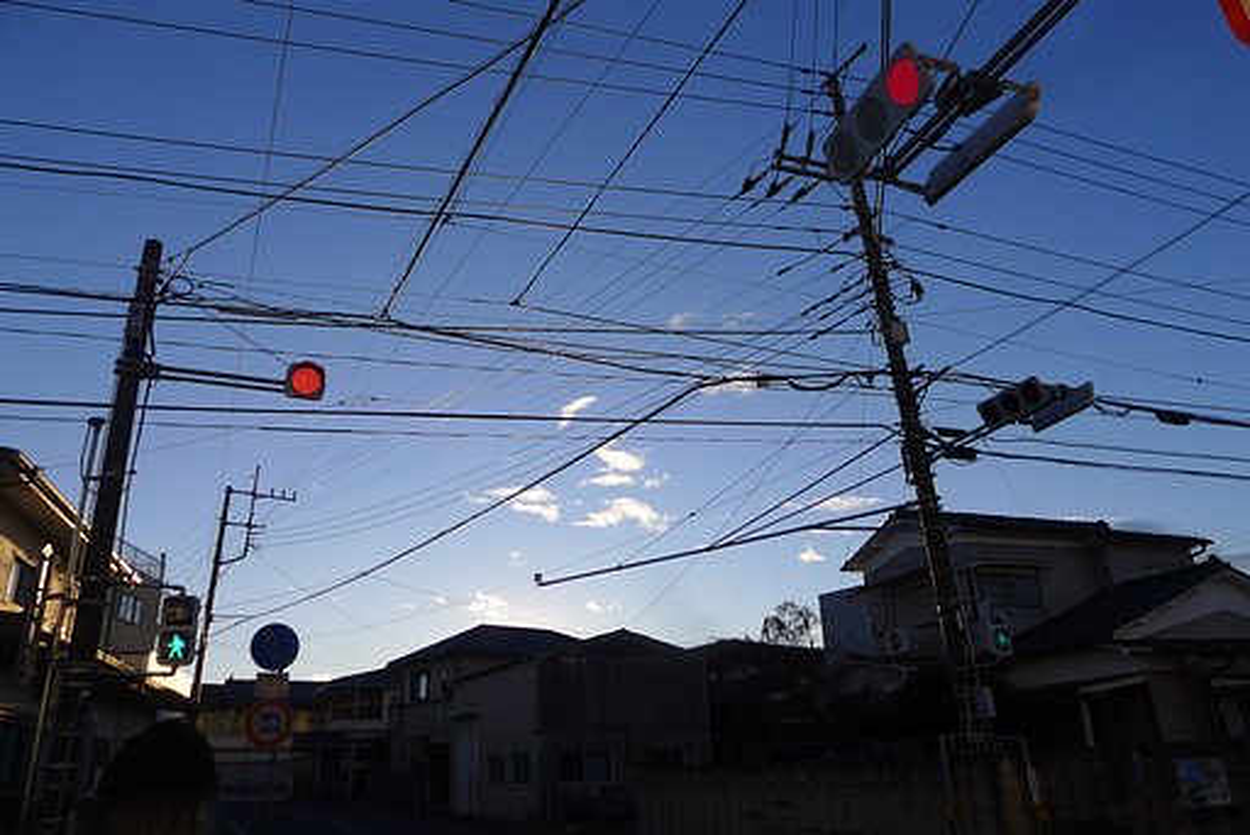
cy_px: 418
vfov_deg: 53.2
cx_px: 625
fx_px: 834
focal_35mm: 24
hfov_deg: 73.7
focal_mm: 5.1
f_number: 2.8
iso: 100
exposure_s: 1/2000
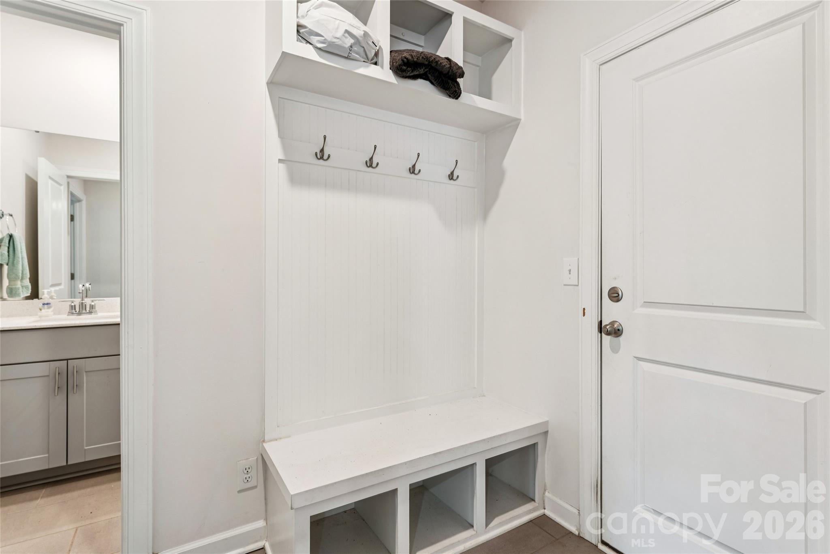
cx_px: 415
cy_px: 277
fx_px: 394
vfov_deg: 70.1
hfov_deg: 92.9
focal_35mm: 17
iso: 100
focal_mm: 17.1
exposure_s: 1/2.5
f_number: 9
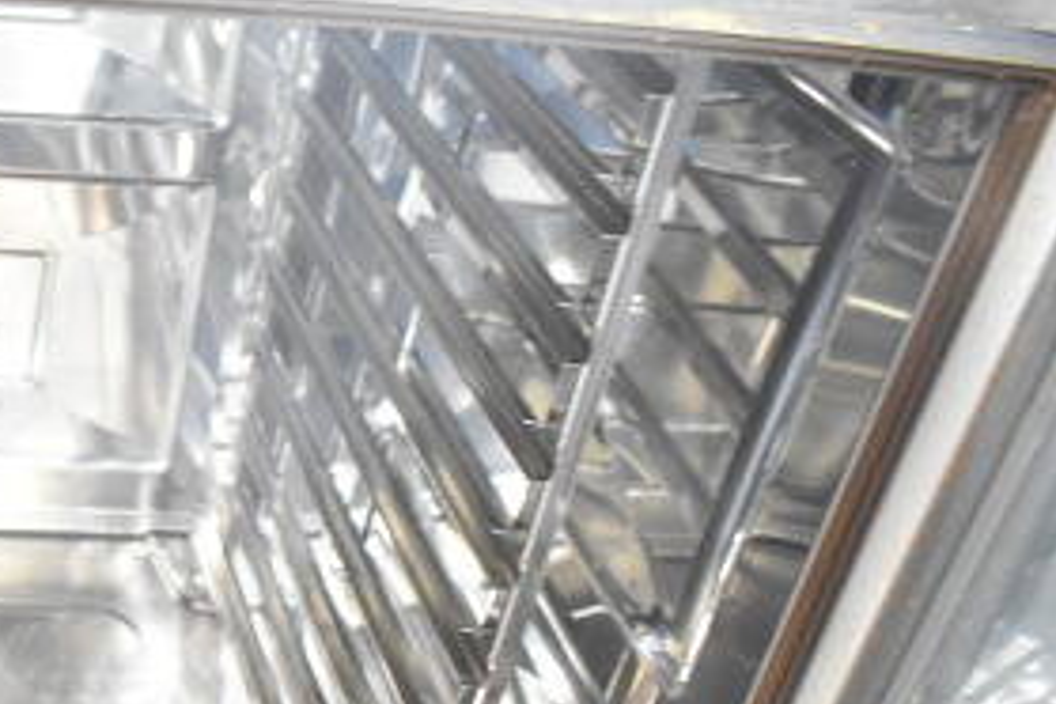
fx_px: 1731
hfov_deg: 31.2
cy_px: 668
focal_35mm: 59
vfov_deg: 22.3
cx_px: -23
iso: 5000
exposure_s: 1/30
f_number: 3.5
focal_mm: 18
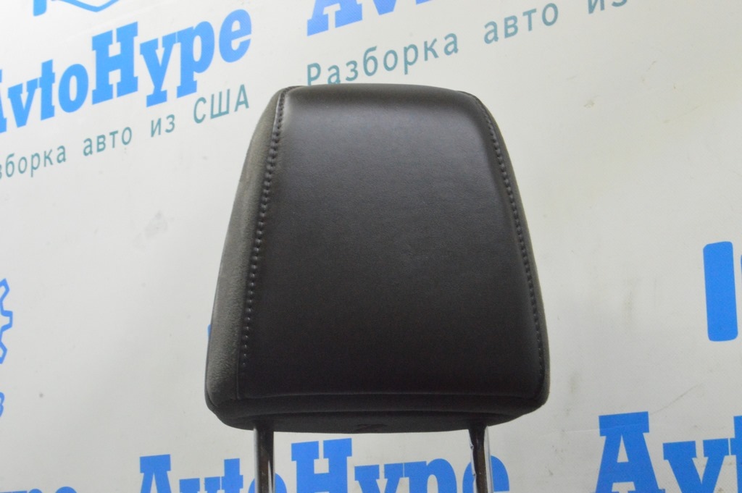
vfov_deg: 16.5
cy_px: 246
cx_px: 371
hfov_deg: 24.6
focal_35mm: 82
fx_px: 1699
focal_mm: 55
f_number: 20
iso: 6400
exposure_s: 1/20
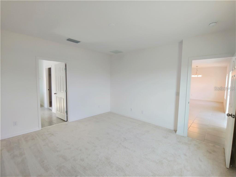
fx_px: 109
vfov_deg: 78.1
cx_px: 118
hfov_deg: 94.5
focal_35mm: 16
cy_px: 88
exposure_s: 1/40
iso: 50
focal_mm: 2.18
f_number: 1.9
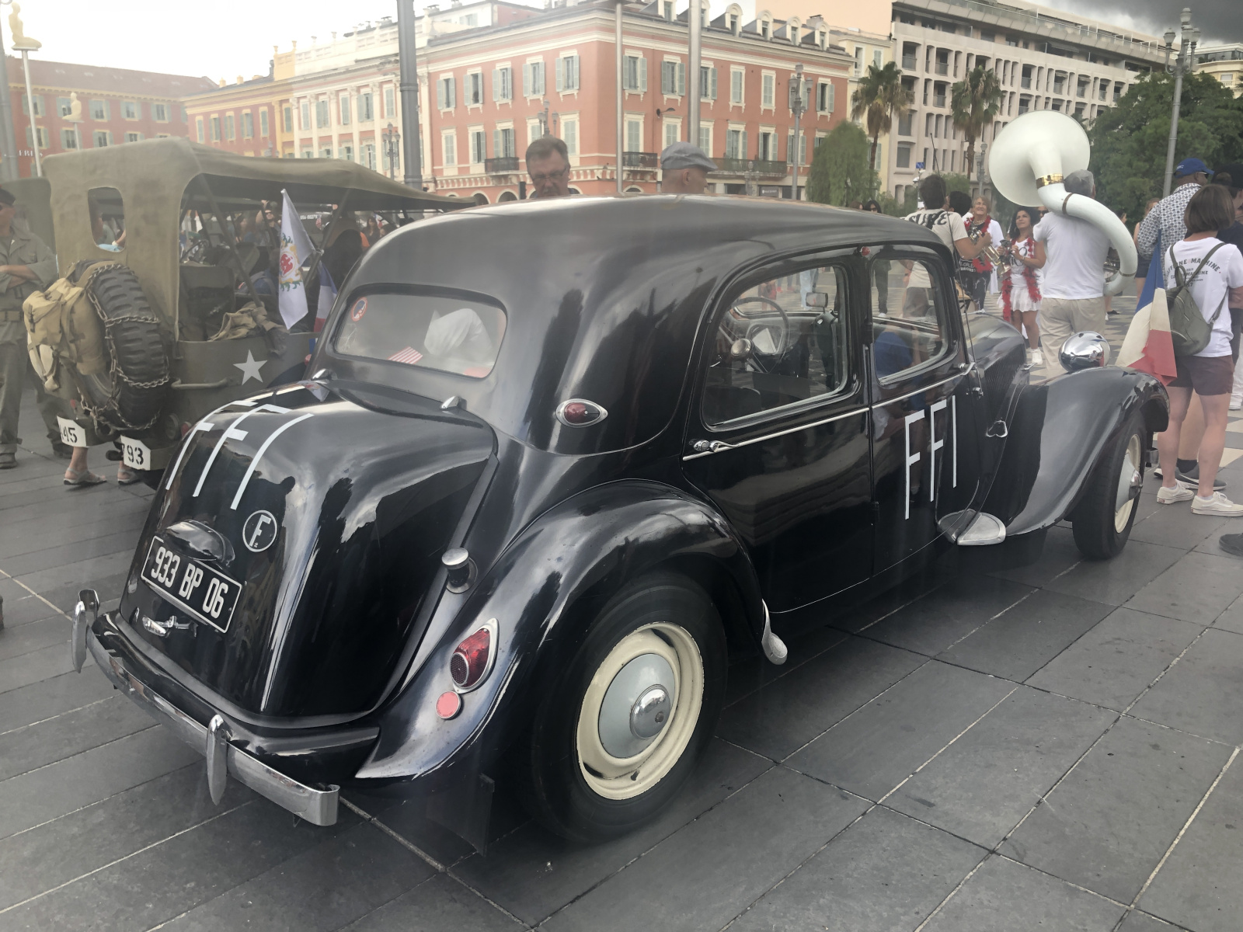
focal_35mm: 28
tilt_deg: -11.9
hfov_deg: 63.4
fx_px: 1005
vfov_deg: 49.7
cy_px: 466
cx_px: 622
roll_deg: -0.2
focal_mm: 3.99
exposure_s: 1/120
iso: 32
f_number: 1.8
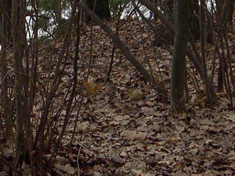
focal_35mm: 166
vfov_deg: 8.9
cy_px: 24
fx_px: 1127
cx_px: -15
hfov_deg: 11.7
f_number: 2.8
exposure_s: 1/590
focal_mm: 8
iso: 100
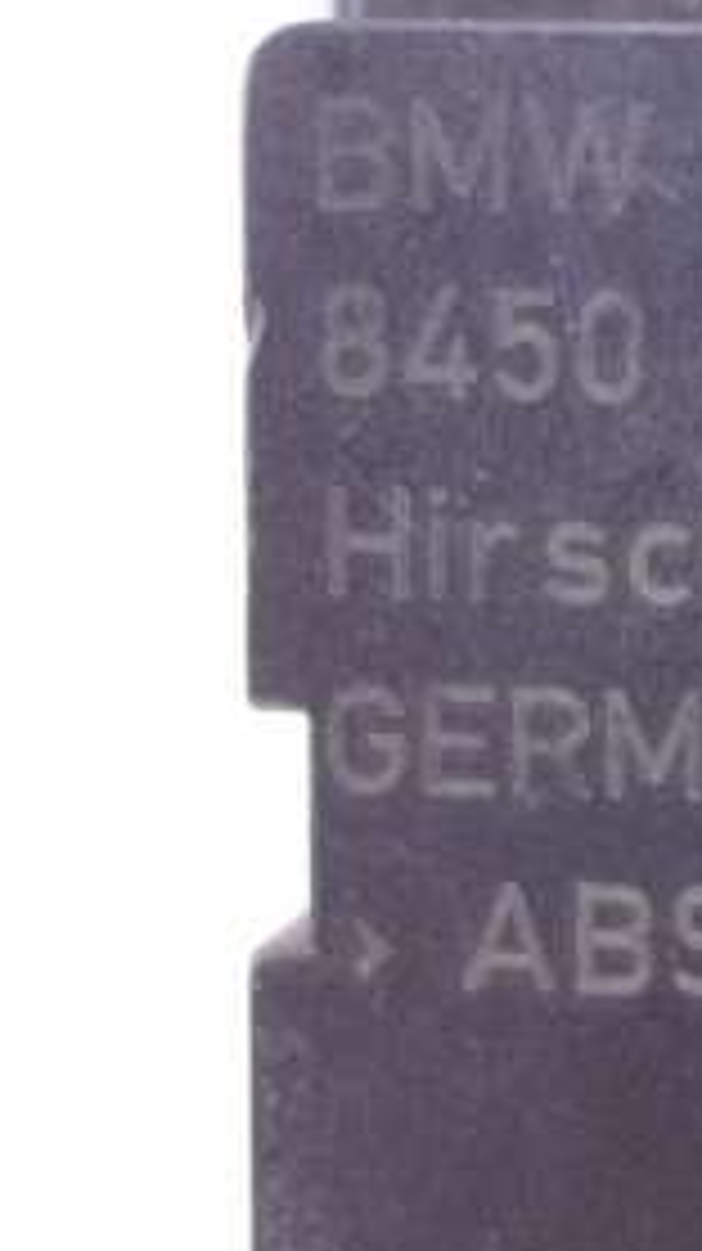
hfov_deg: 13.7
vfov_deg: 26.2
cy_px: 486
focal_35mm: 81
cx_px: 1161
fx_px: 2685
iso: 125
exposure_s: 1/40
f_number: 1.8
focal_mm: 10.4
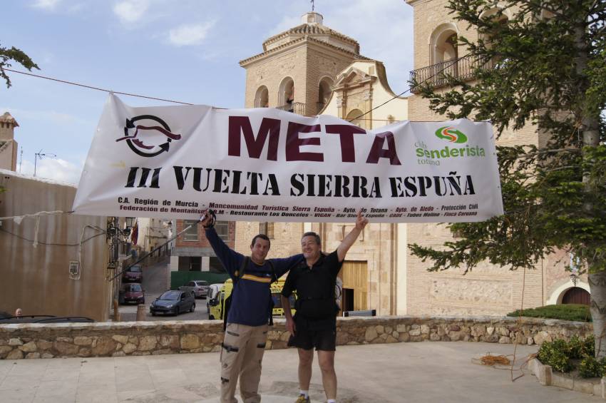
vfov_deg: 39.9
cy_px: 202
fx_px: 555
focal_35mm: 33
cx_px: 303
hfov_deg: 57.3
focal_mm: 22
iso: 200
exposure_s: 1/800
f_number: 5
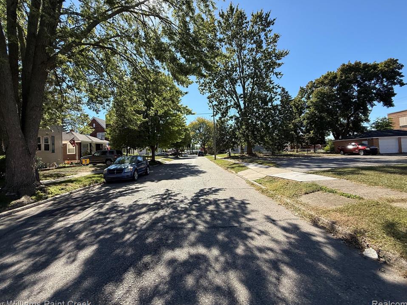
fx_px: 176
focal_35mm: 15
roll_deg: +2.4
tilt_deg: +1.2
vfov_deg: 81.7
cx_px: 197
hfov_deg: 98.1
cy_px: 148
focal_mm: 2.22
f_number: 2.2
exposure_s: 1/1211
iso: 50
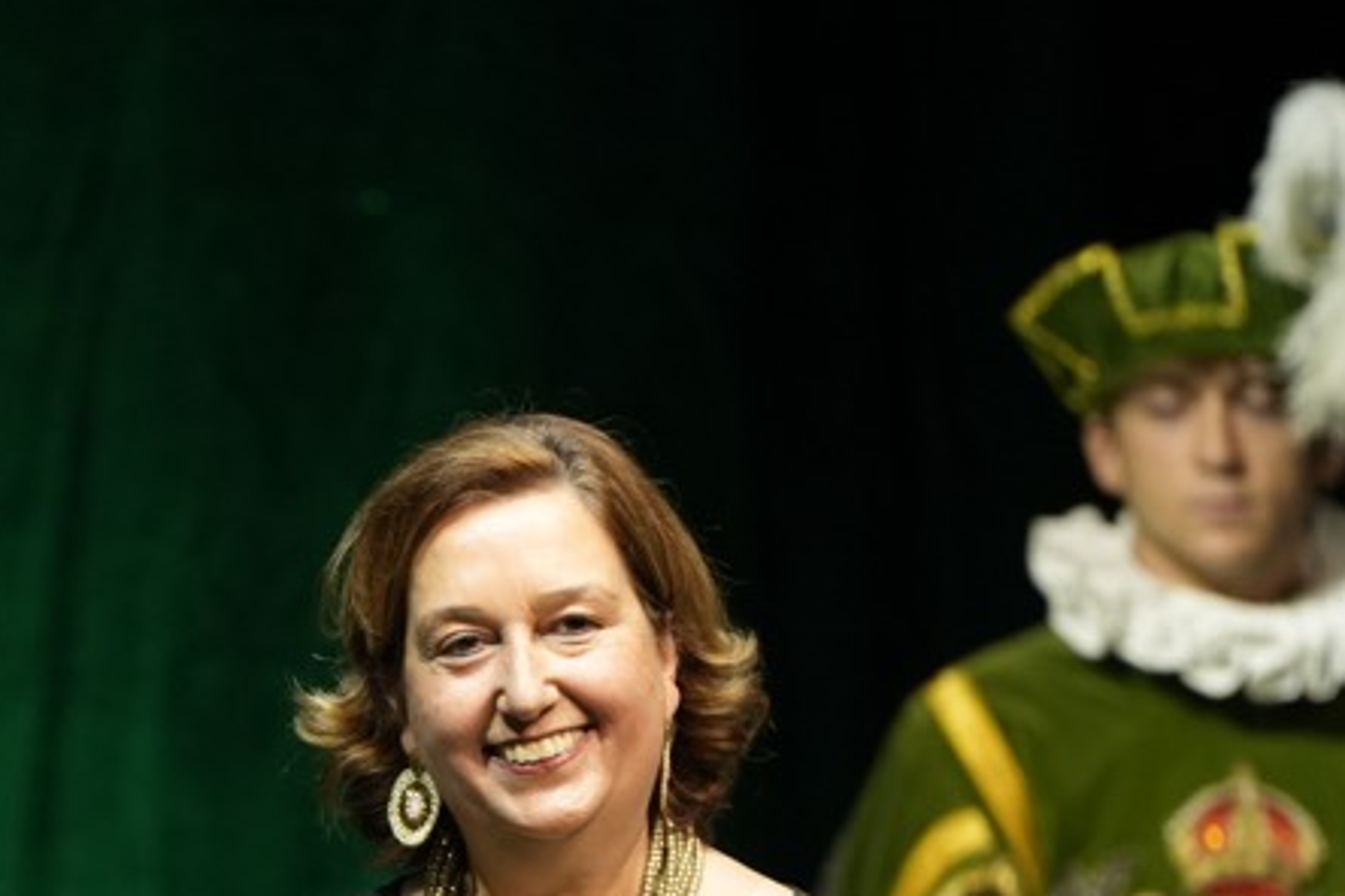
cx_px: -18
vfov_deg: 2.5
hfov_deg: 3.8
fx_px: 20211
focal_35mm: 541
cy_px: 1038
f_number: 3.2
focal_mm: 200
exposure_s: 1/250
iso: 1250
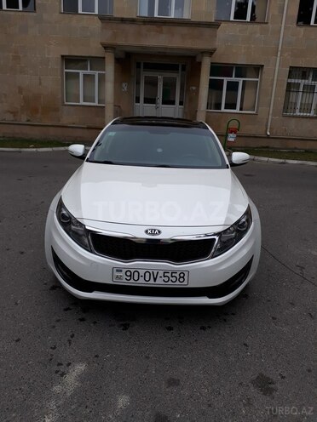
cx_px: 158
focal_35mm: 27
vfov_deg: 65.3
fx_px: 330
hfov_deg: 51.4
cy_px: 211
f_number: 1.9
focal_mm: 3.6
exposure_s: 1/302
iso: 40
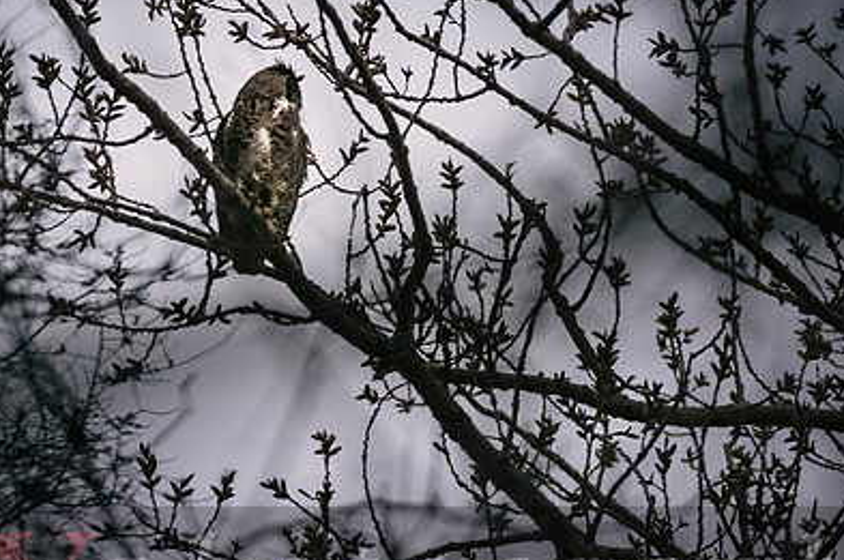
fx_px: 22806
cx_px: 628
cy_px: 154
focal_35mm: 974
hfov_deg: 2.1
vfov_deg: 1.4
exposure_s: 1/10
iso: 4000
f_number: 4
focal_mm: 330
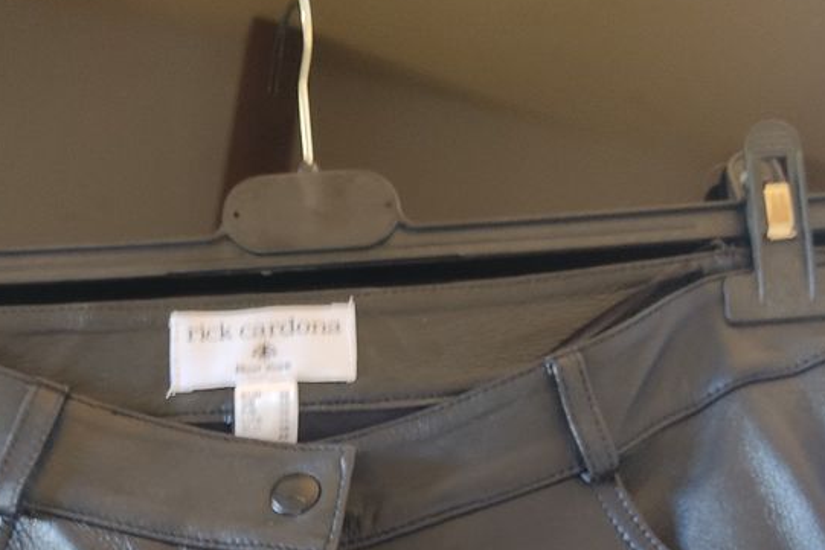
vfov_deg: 25.9
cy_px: 524
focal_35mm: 50
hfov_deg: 39.3
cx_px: 303
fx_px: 1146
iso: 1446
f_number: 1.79
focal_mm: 4.74
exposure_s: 1/17
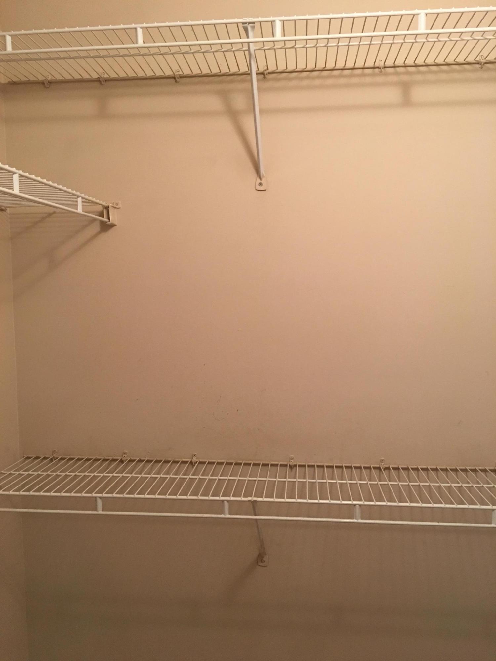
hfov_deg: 48.2
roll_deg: -0.3
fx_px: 554
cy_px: 330
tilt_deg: -3.8
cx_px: 248
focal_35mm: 29
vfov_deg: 61.7
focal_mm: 4.15
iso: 64
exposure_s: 1/15
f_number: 2.2
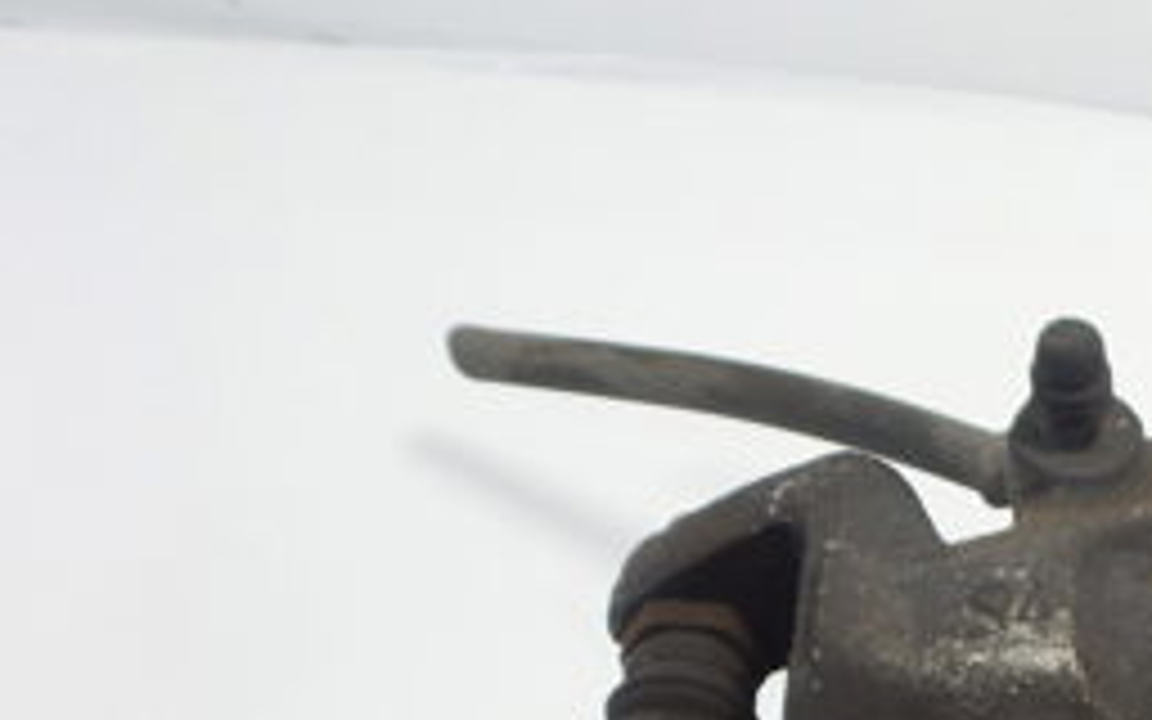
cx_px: 1292
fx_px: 1915
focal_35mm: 61
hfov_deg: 29.8
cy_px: 1026
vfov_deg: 19.1
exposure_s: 1/40
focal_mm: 4.1
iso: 100
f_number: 3.5
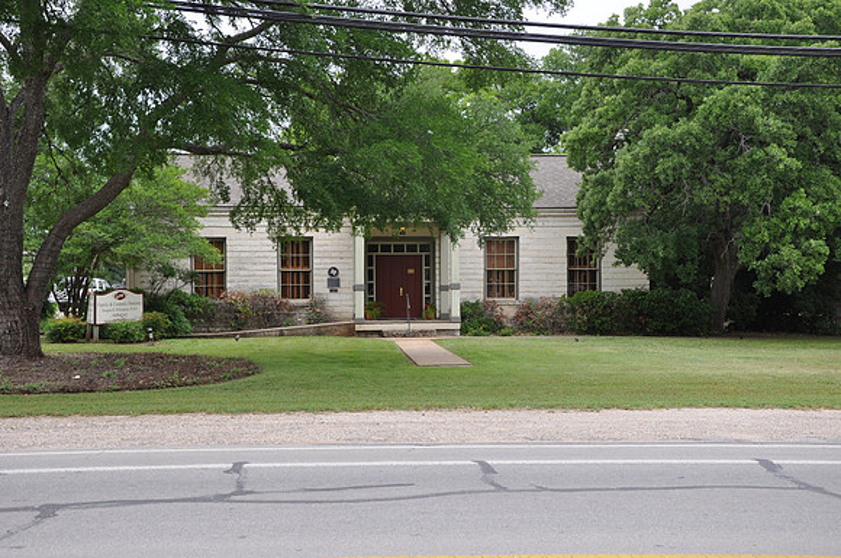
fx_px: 1120
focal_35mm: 48
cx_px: 420
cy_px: 279
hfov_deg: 41.2
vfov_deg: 28.0
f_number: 7.1
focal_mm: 32
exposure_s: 1/50
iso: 200
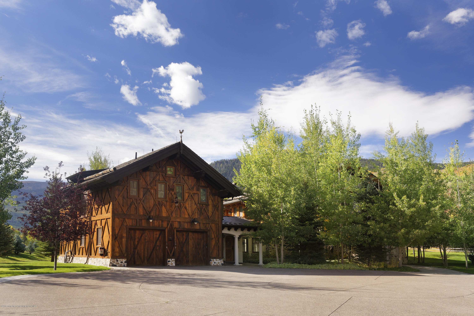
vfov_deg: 41.1
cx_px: 237
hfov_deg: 58.7
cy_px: 158
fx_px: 421
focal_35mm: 32
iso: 320
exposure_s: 1/400
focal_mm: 32
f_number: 7.1
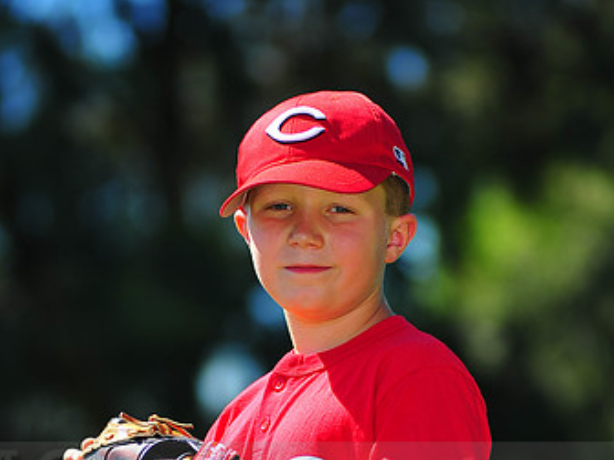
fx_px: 5304
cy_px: 467
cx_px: 292
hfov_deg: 6.6
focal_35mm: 299
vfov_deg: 5.0
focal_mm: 180
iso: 200
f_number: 4.5
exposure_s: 1/800
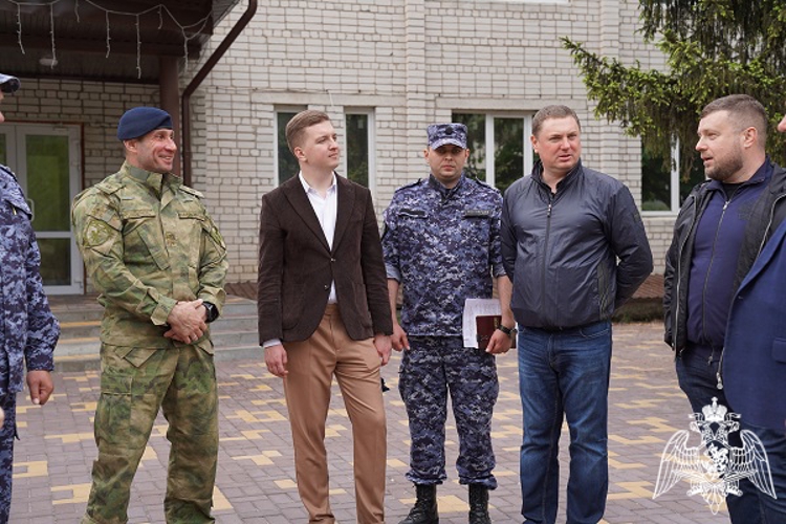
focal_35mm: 51
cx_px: 393
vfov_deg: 26.5
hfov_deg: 38.9
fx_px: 1113
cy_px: 262
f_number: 4
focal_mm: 51
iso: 100
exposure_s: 1/160
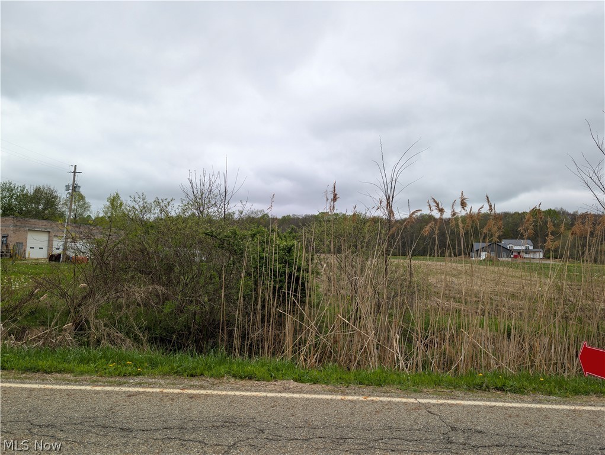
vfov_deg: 56.9
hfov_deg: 71.5
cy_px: 228
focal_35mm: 24
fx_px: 420
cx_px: 302
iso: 21
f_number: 1.68
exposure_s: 1/759
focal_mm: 6.9
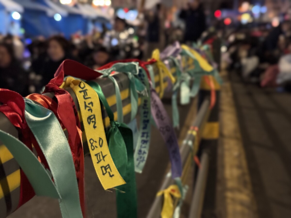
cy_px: 109
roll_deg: +0.0
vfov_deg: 30.3
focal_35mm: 48
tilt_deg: -9.3
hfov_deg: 39.7
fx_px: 404
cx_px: 146
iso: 640
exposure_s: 1/30
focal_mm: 6.76
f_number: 1.78
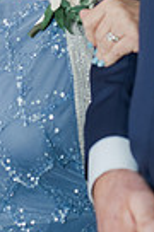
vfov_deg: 12.1
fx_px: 1071
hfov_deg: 8.2
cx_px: 38
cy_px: -48
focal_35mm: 166
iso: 640
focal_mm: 50
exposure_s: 1/160
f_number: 3.5
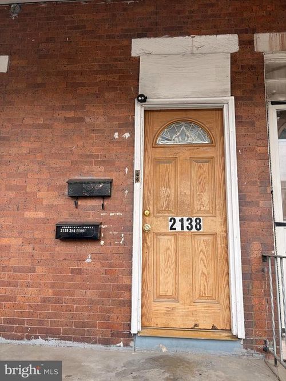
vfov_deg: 67.3
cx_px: 143
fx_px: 287
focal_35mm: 26
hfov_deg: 53.0
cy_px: 190
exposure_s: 1/167
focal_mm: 5.96
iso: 40
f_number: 1.6
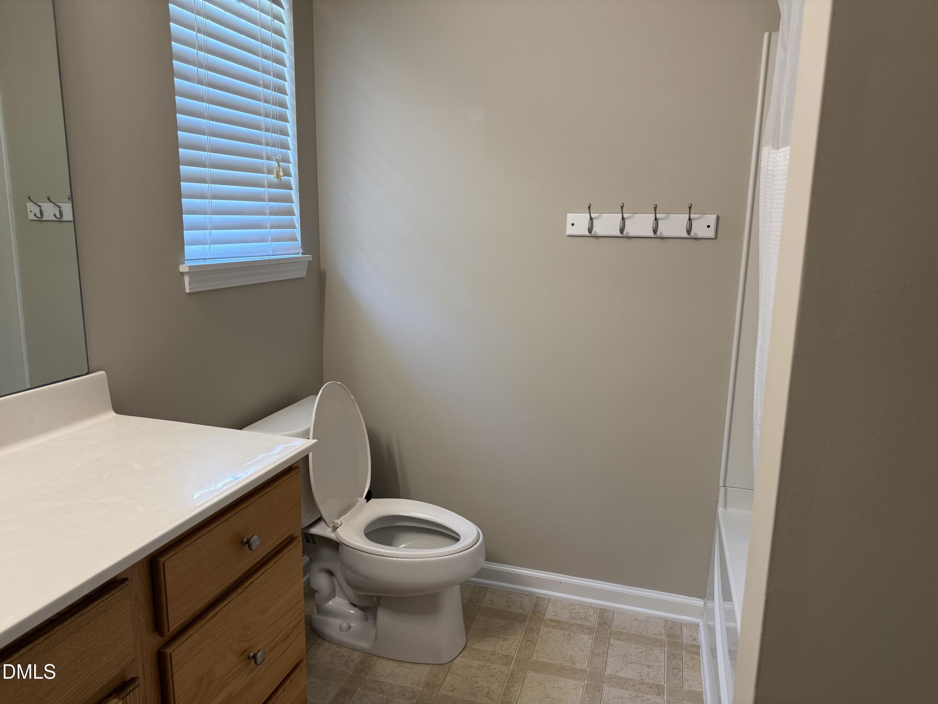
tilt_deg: -10.6
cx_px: 469
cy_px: 352
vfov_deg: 56.8
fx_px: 650
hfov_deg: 71.6
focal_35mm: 24
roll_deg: -1.0
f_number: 1.78
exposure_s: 1/120
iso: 160
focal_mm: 6.76
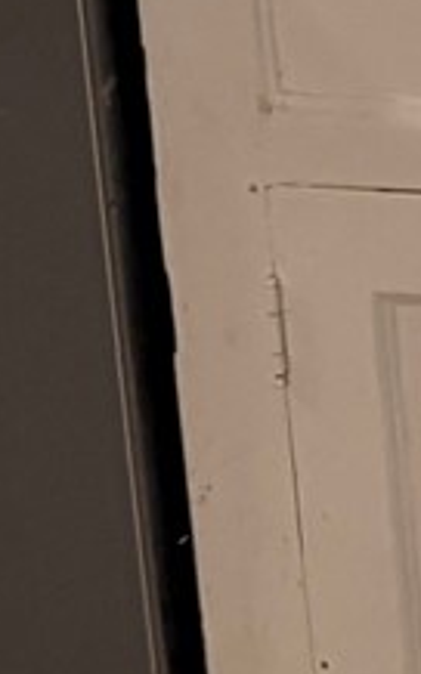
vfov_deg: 8.3
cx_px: 1263
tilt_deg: -15.6
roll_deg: +2.0
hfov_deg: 5.1
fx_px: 4467
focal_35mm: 243
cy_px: -587
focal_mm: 5.96
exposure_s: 1/120
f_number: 1.6
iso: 200
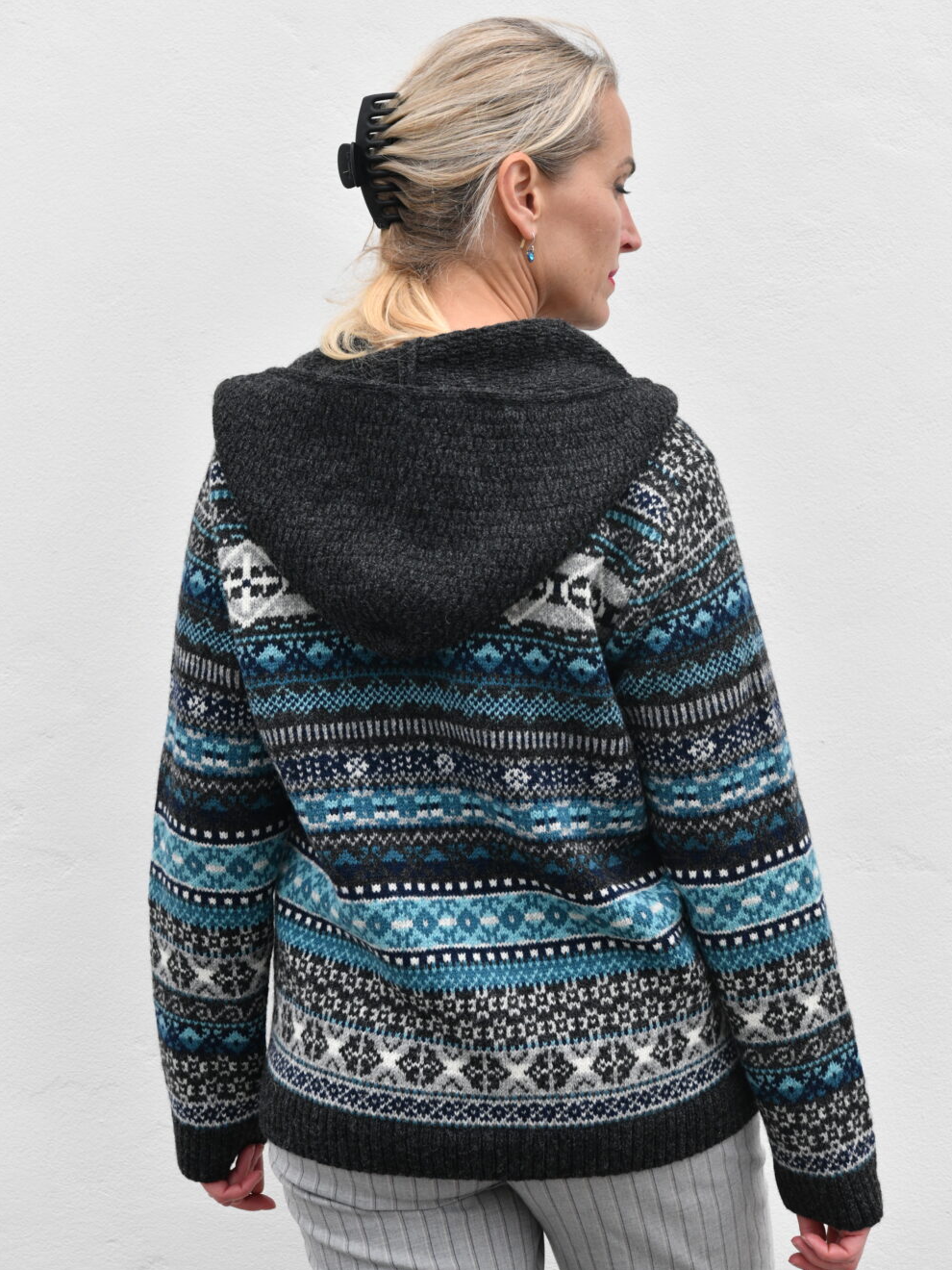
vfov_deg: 27.4
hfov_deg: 20.7
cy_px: 612
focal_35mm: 71
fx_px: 2603
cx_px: 478
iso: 1600
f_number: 8
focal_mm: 65
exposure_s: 1/250
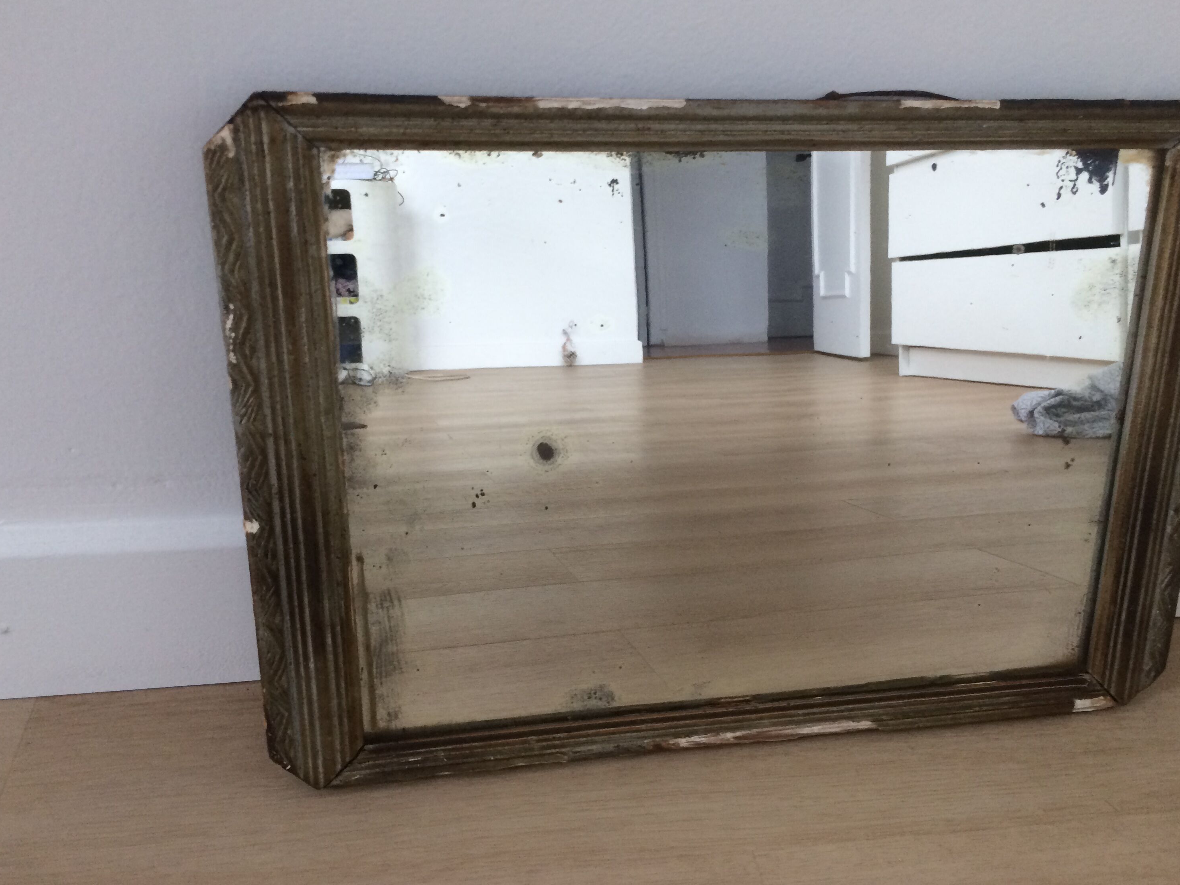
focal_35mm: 32
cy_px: 447
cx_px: 602
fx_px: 1091
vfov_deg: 44.2
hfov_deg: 56.8
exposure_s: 1/33
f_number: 2.2
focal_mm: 4.15
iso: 80
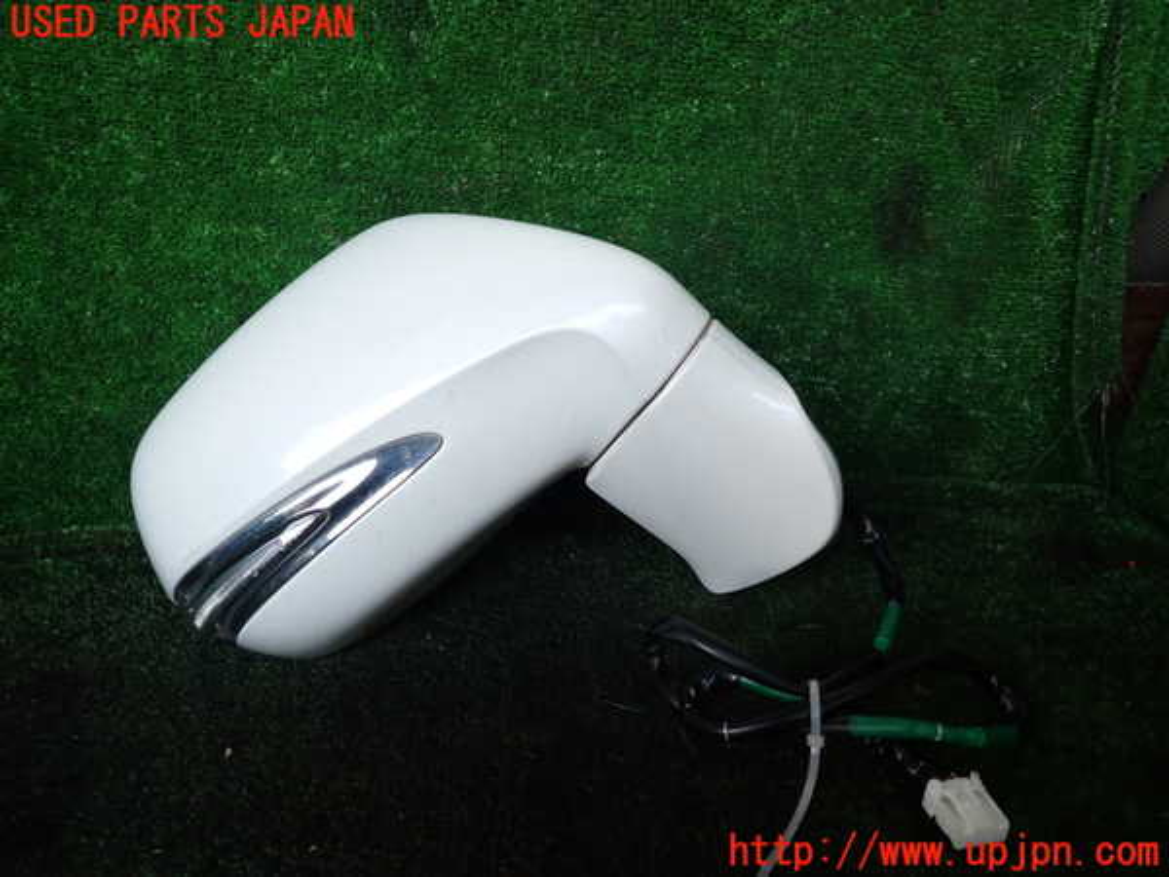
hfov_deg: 69.4
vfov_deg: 54.9
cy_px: 438
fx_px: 844
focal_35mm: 25
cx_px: 584
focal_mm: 4.5
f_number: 2
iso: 200
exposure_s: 1/40
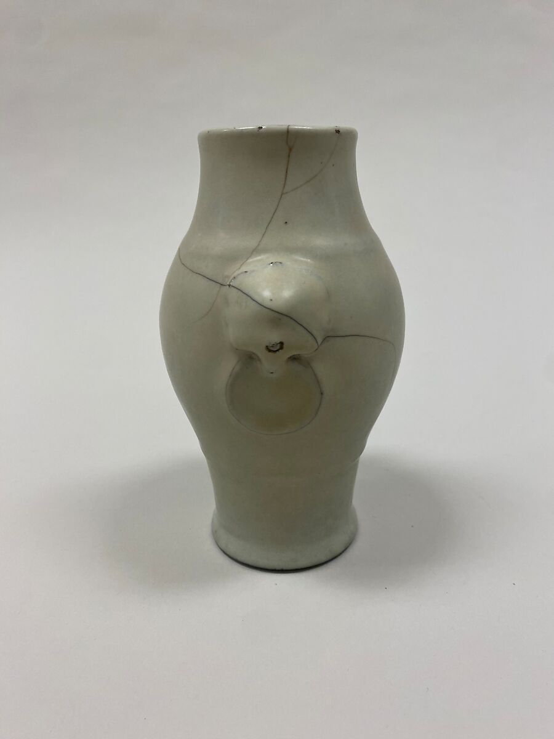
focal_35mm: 26
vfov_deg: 67.3
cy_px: 370
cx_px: 277
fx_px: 555
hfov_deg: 53.1
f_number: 1.8
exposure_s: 1/105
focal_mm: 4.25
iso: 100
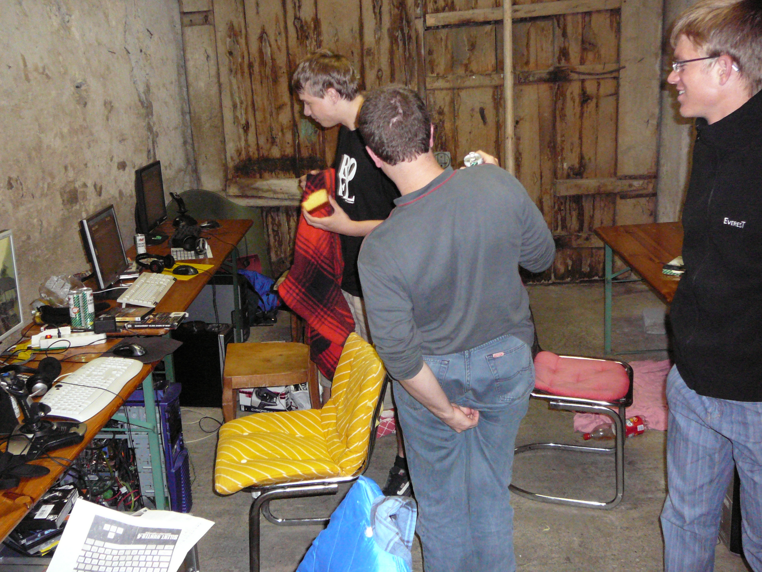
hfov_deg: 52.6
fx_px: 770
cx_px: 381
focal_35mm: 35
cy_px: 286
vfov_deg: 40.7
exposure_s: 1/30
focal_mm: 5.2
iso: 400
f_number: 2.8
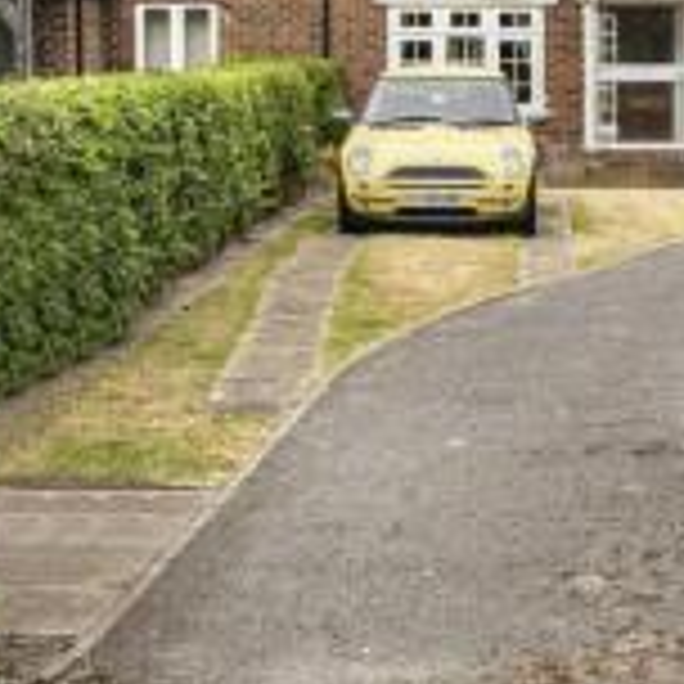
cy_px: 47
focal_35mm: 77
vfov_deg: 21.9
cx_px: 648
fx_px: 1721
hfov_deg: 21.8
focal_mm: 19.5
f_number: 8
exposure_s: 1/200
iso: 250
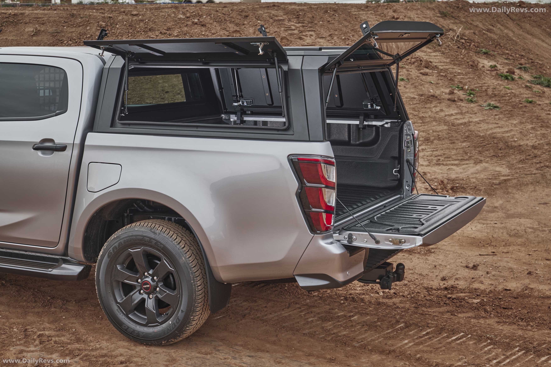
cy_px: 184
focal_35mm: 60
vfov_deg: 22.6
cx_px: 276
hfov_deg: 33.4
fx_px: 918
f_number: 10
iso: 100
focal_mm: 60
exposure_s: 1/30
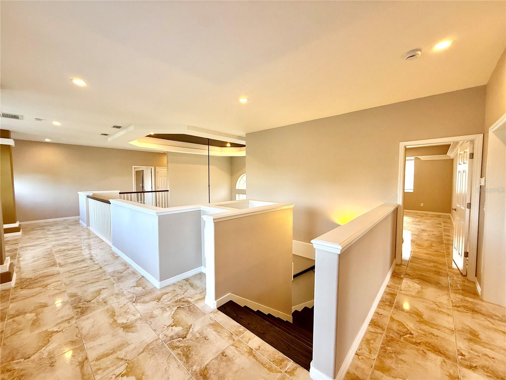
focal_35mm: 14
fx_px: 205
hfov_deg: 102.1
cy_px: 190
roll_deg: -0.5
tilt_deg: -1.0
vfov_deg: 85.7
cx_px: 253
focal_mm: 2.22
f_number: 2.2
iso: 200
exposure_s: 1/120
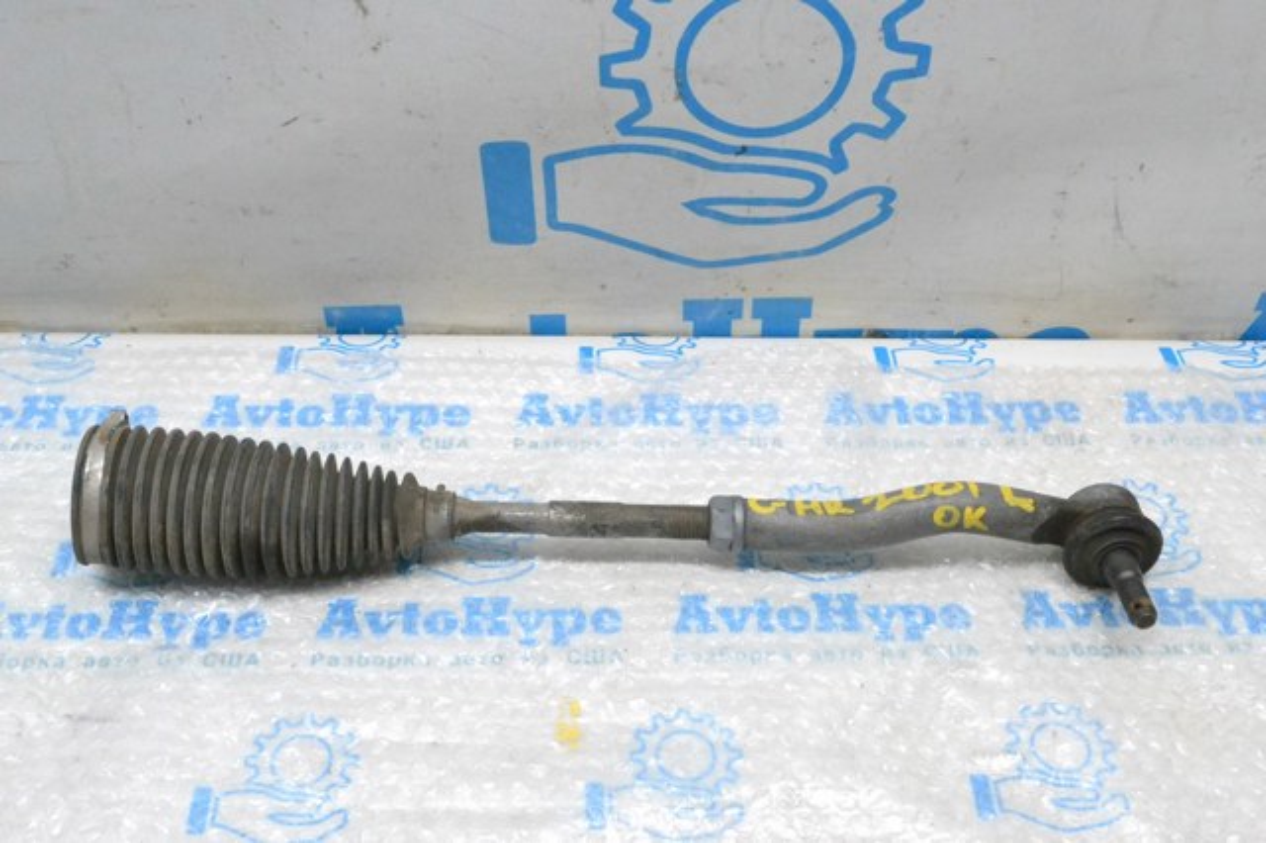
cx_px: 633
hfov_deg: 49.6
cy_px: 422
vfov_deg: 34.2
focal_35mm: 39
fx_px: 1371
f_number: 11
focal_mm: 26
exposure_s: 1/100
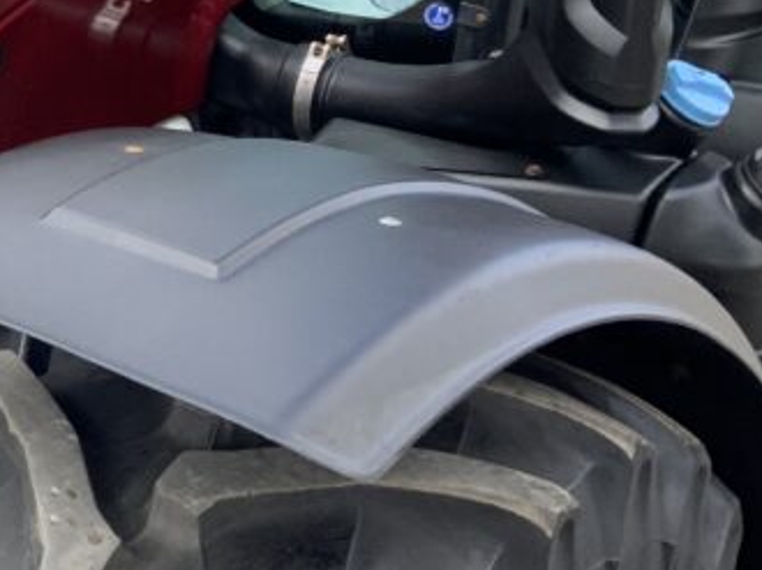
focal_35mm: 90
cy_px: -12
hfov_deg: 20.0
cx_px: -226
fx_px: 1980
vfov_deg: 16.0
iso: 16
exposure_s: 1/277
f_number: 1.8
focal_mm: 3
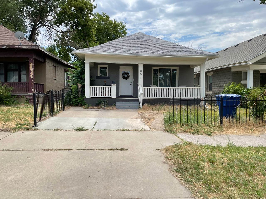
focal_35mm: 26
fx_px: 200
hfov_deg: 67.3
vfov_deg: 53.1
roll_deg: -0.8
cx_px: 133
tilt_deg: -3.2
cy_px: 100
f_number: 1.6
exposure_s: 1/2564
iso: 32
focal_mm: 4.2
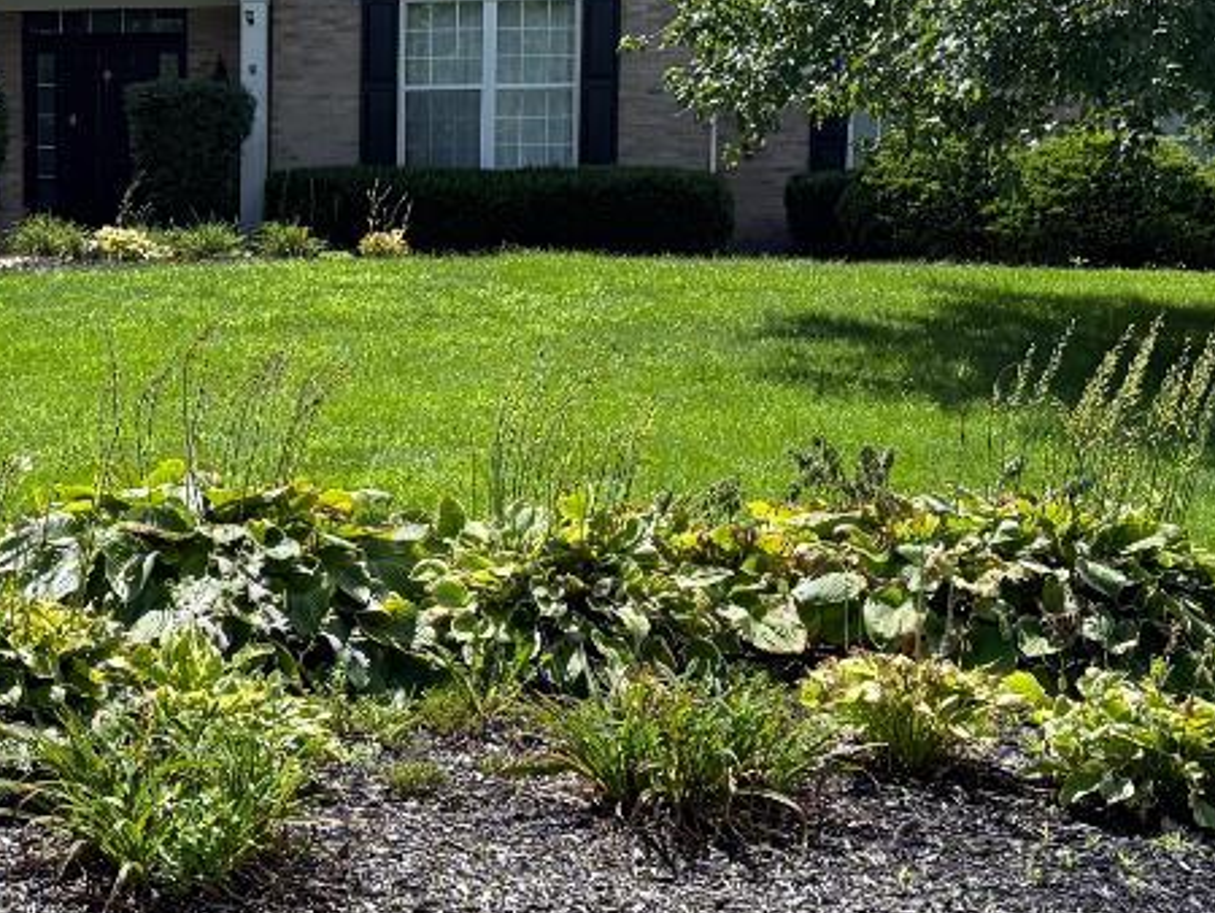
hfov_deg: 24.0
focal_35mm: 80
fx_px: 2809
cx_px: 216
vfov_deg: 18.4
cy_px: 617
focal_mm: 6.76
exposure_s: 1/4405
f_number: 1.78
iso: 100
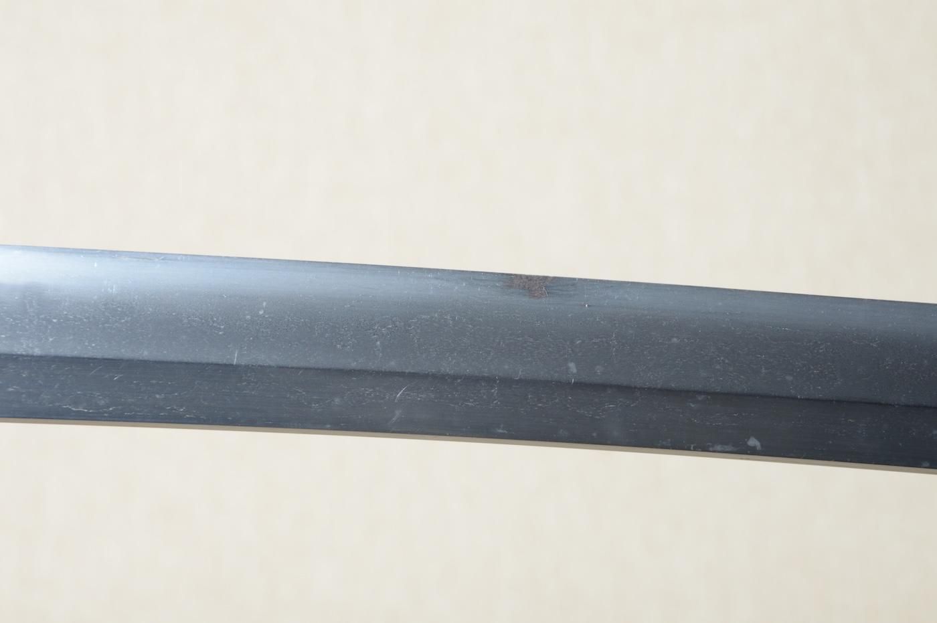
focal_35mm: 128
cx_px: 468
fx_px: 3316
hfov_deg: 16.1
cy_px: 312
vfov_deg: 10.7
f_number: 11
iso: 400
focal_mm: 85
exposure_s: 1/1.6
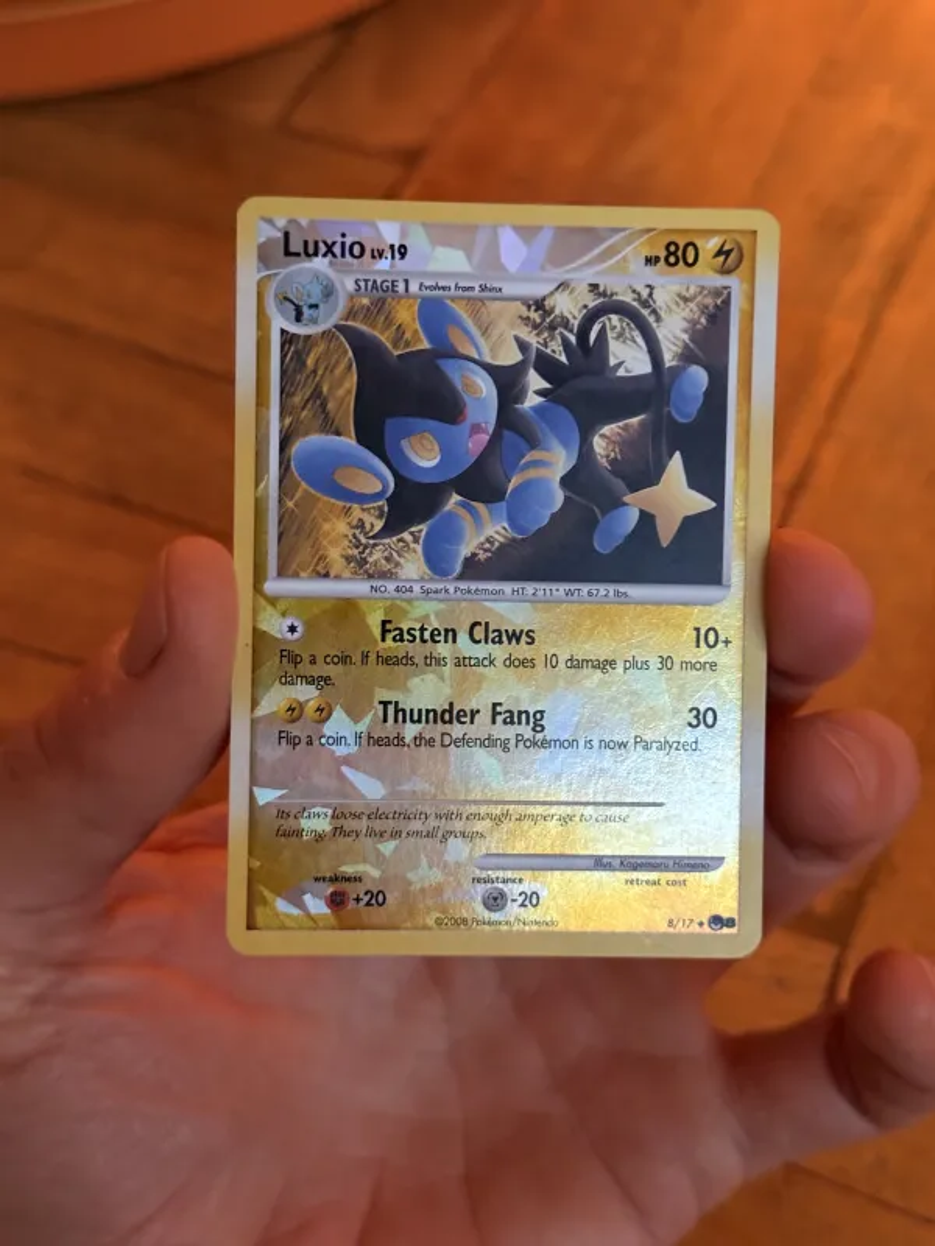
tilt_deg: -53.2
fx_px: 1729
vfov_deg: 39.7
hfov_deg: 30.3
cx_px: 468
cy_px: 623
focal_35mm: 48
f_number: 1.78
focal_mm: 6.76
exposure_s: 1/25
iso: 640
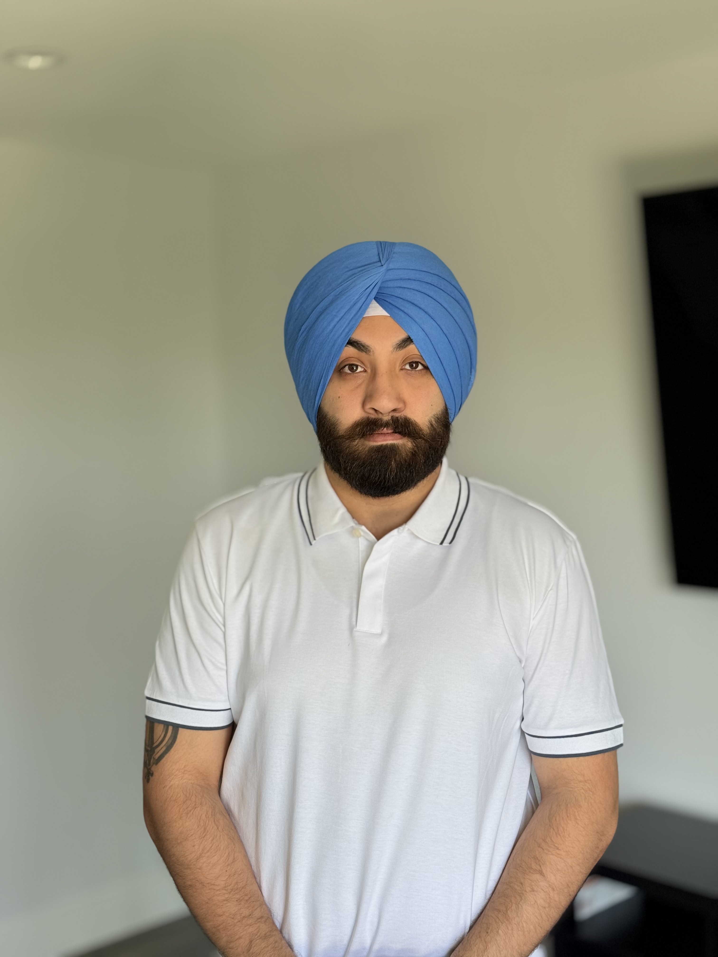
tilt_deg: -3.5
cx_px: 359
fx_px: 1327
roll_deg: +2.0
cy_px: 478
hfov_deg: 30.3
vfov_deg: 39.7
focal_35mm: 48
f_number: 1.78
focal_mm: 6.76
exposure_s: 1/98
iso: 100
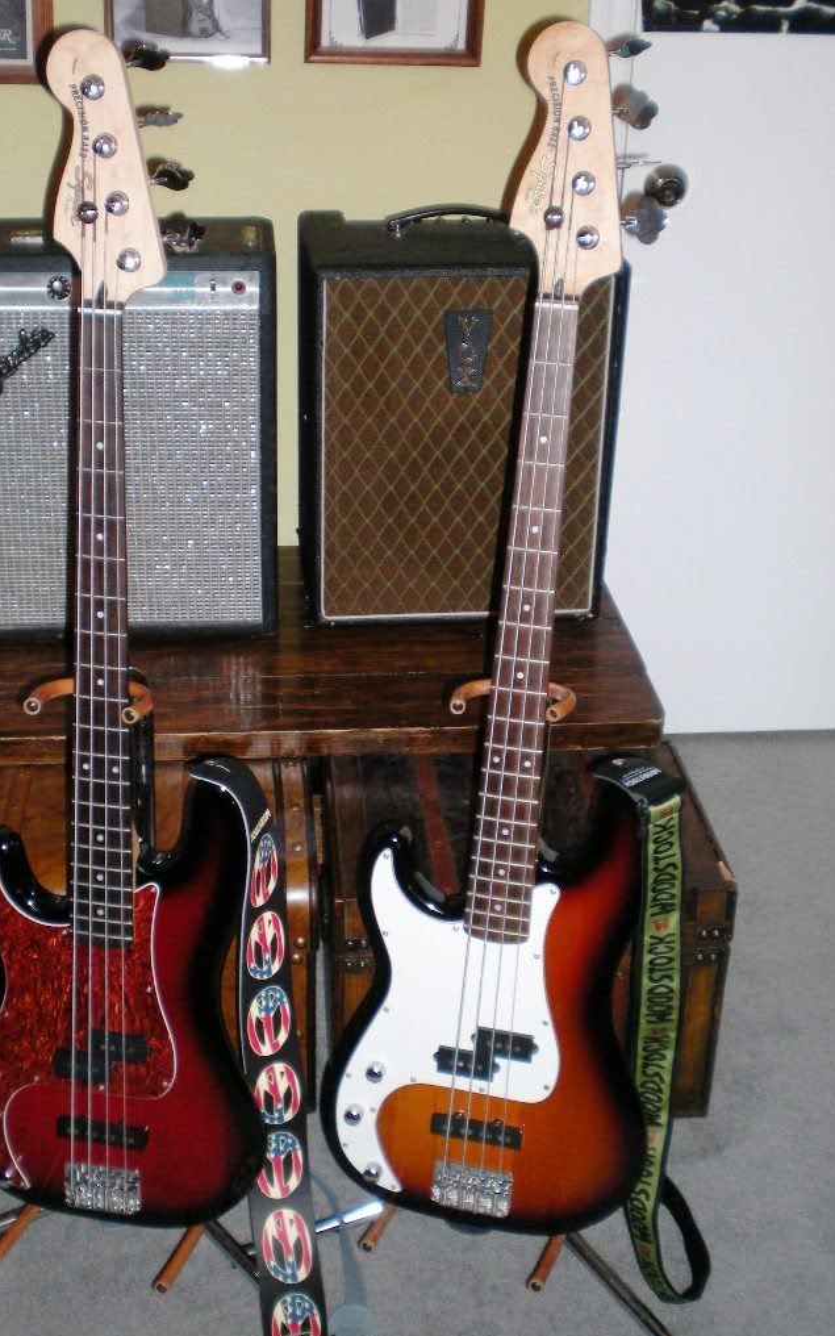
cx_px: 356
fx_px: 1711
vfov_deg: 42.6
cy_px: 672
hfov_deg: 27.4
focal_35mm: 47
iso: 166
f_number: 3.5
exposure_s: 1/60
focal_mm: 7.4
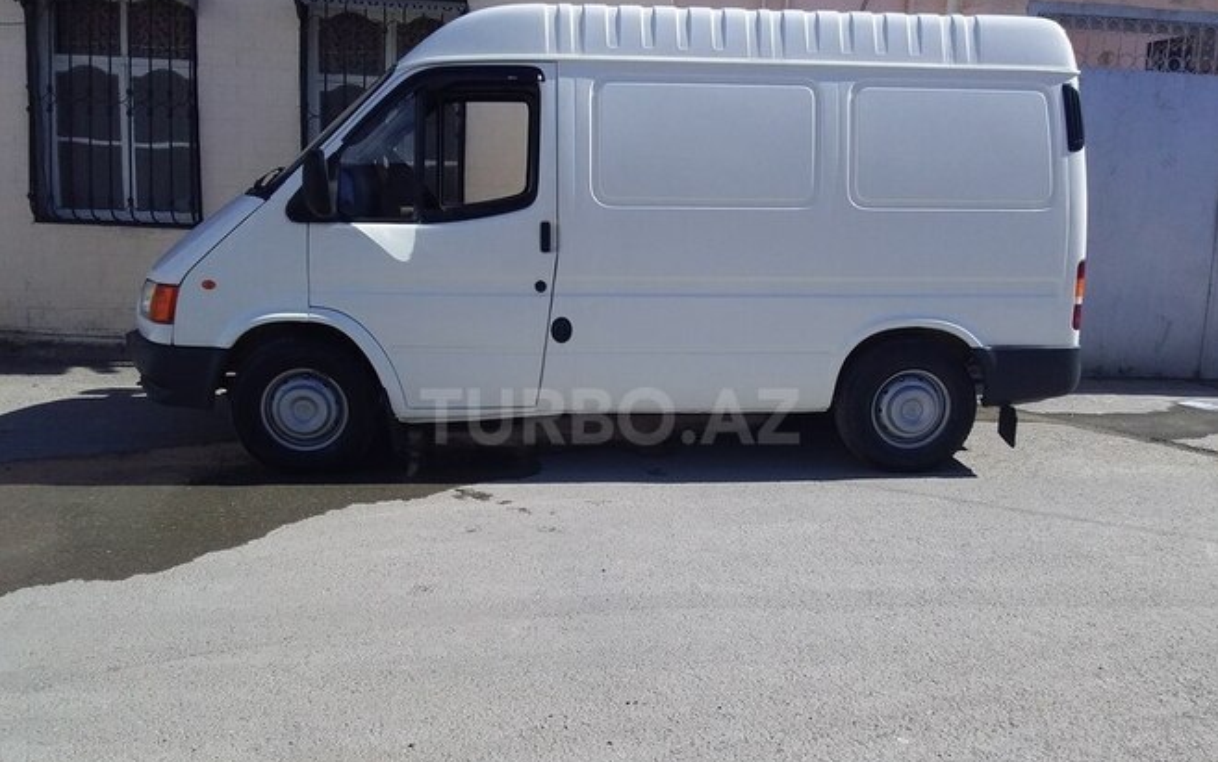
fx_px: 1096
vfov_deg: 38.3
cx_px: 610
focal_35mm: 33
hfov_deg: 58.1
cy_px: 416
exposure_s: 1/1849
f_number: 2.2
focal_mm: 3.3
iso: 40
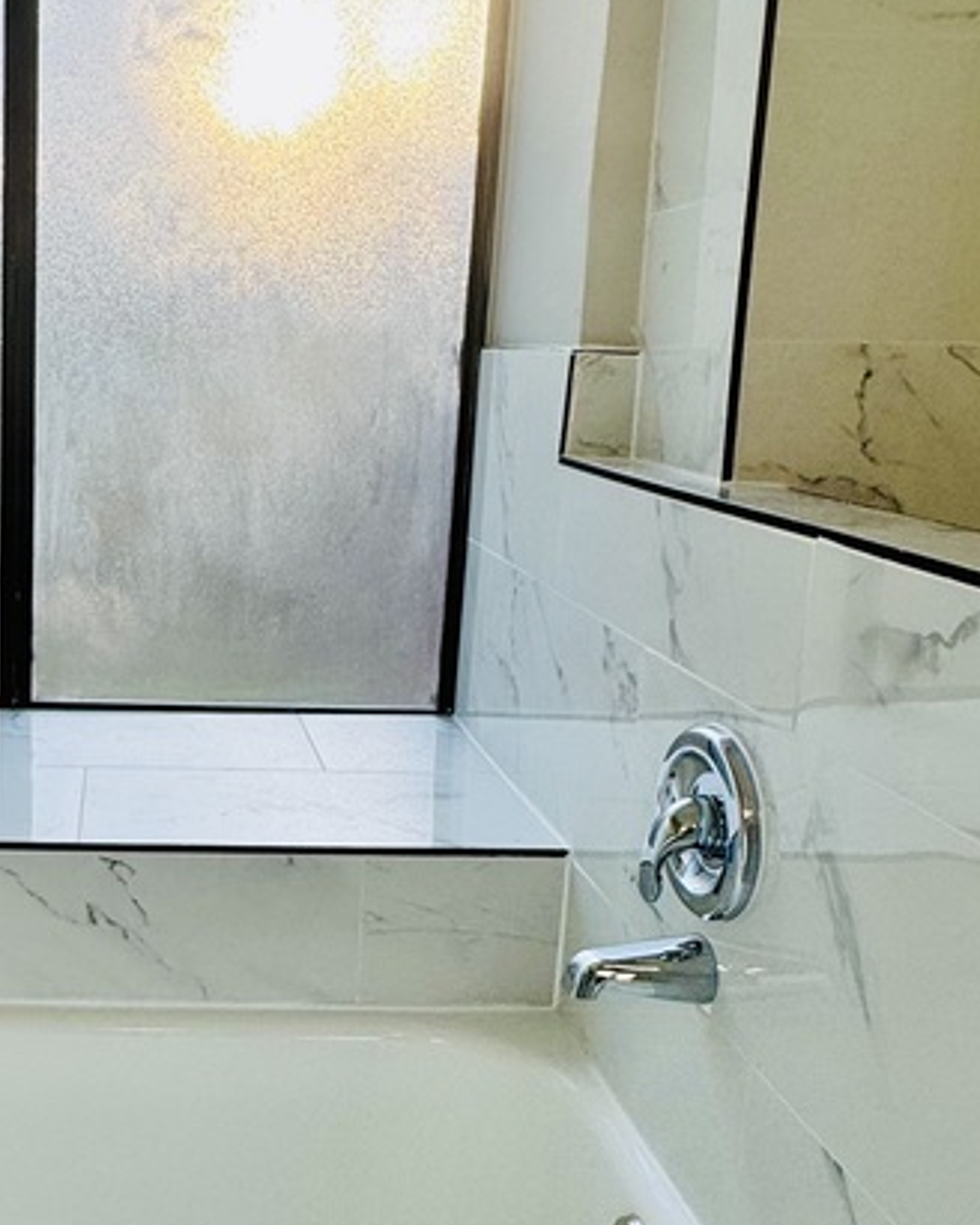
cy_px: 589
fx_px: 1305
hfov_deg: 38.5
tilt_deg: -11.9
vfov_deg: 50.3
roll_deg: -0.7
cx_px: 111
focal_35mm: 36
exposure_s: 1/321
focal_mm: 2.22
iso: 40
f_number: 2.2
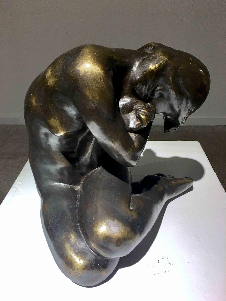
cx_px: 113
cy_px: 150
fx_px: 252
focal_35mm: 29
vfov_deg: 61.7
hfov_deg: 48.2
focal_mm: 4.15
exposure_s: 1/33
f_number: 2.2
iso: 32
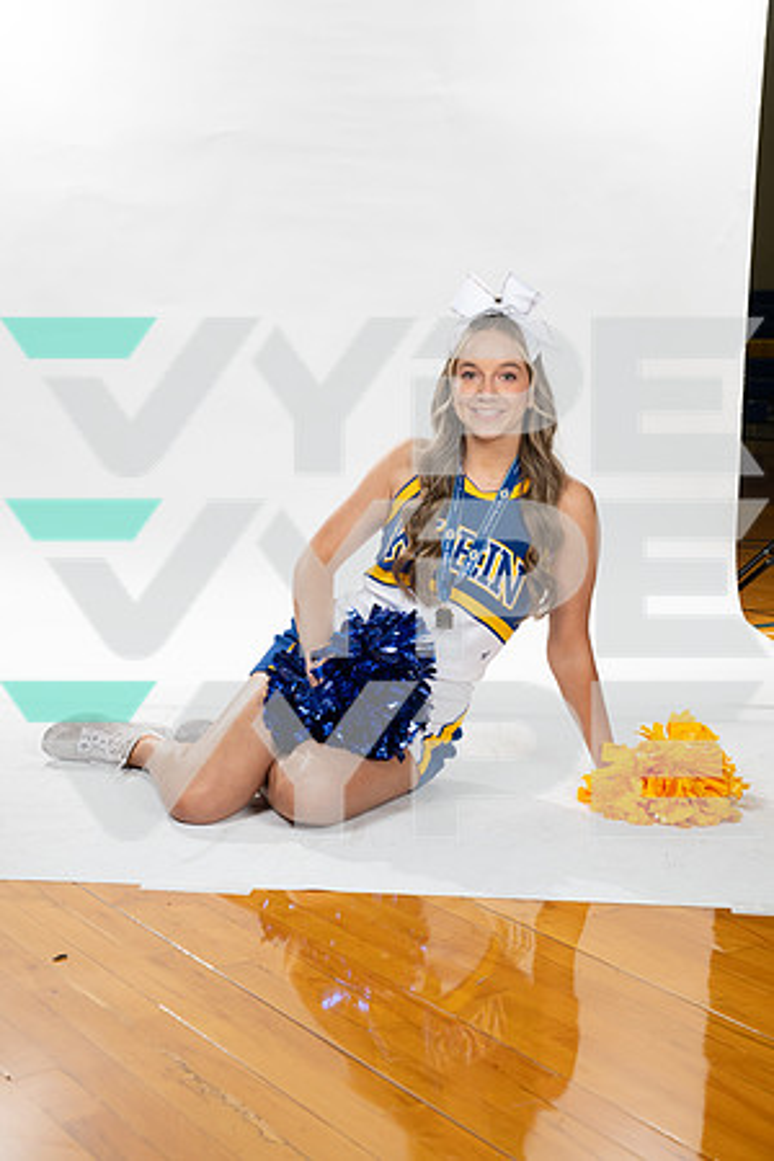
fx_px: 1677
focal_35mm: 52
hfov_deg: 26.0
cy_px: 580
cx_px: 387
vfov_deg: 38.2
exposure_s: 1/320
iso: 800
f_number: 7.1
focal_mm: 52
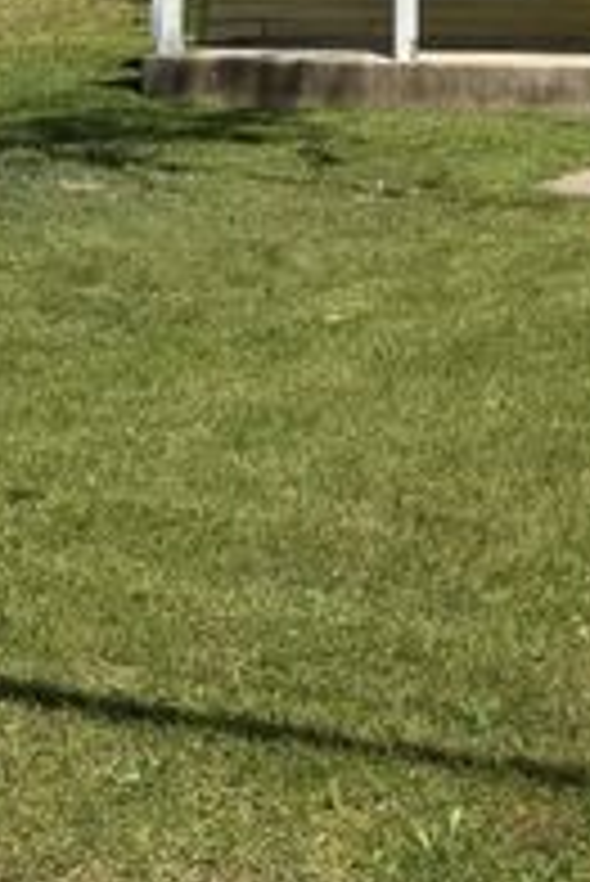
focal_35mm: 85
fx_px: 2086
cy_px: -47
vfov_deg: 22.7
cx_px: 1063
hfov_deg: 14.2
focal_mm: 6.76
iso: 80
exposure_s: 1/4673
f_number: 1.78
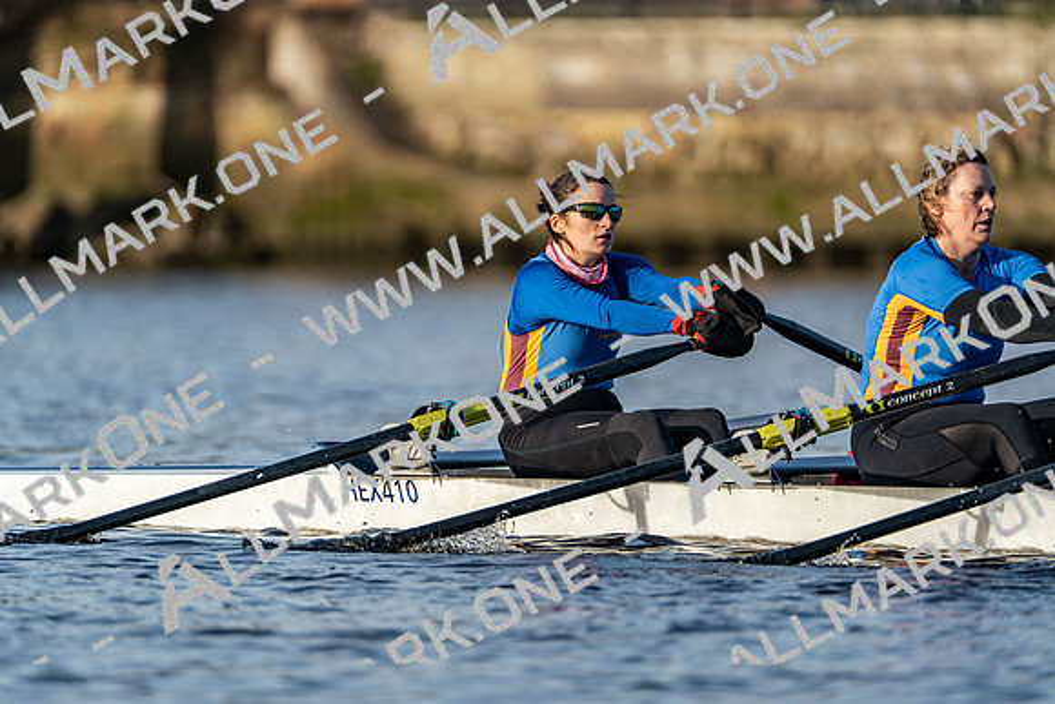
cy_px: 352
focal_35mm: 600
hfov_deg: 3.4
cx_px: 528
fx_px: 17587
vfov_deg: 2.3
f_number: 6.3
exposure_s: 1/2000
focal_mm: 600
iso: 640
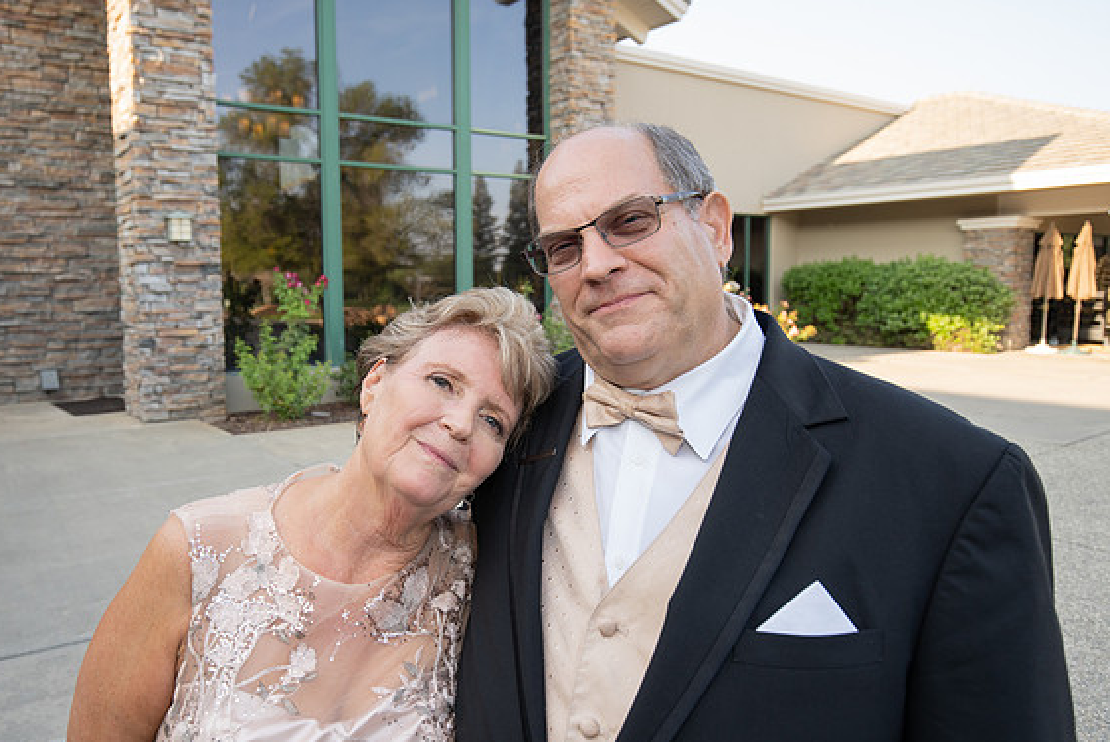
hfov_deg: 68.5
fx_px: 802
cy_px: 342
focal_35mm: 26
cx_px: 432
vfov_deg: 49.6
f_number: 5.6
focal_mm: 21
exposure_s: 1/250
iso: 320
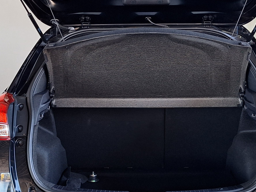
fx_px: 392
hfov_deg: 36.2
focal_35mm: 53
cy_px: 125
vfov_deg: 27.4
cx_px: 137
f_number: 1.8
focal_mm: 5.54
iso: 64
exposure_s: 1/40
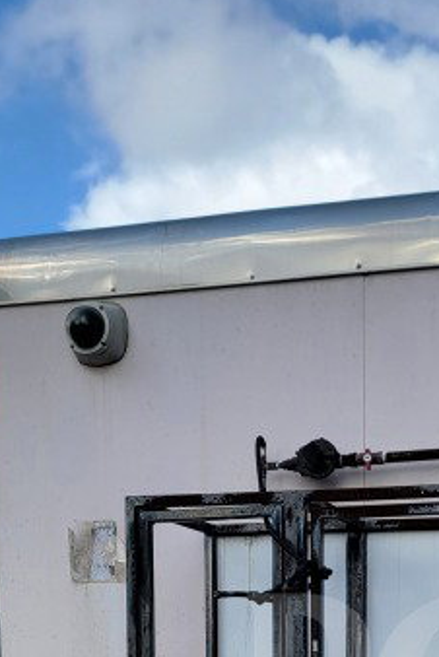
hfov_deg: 22.0
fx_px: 1095
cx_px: 420
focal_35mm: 60
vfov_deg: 29.6
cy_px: 747
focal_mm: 6.7
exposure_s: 1/563
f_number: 1.8
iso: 16
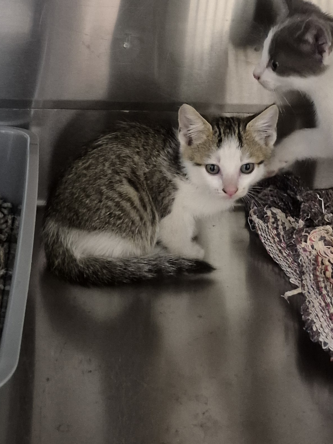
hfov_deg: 58.9
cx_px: 166
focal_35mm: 23
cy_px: 222
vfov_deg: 73.9
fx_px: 295
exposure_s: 1/20
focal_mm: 5.4
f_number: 1.8
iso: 1250
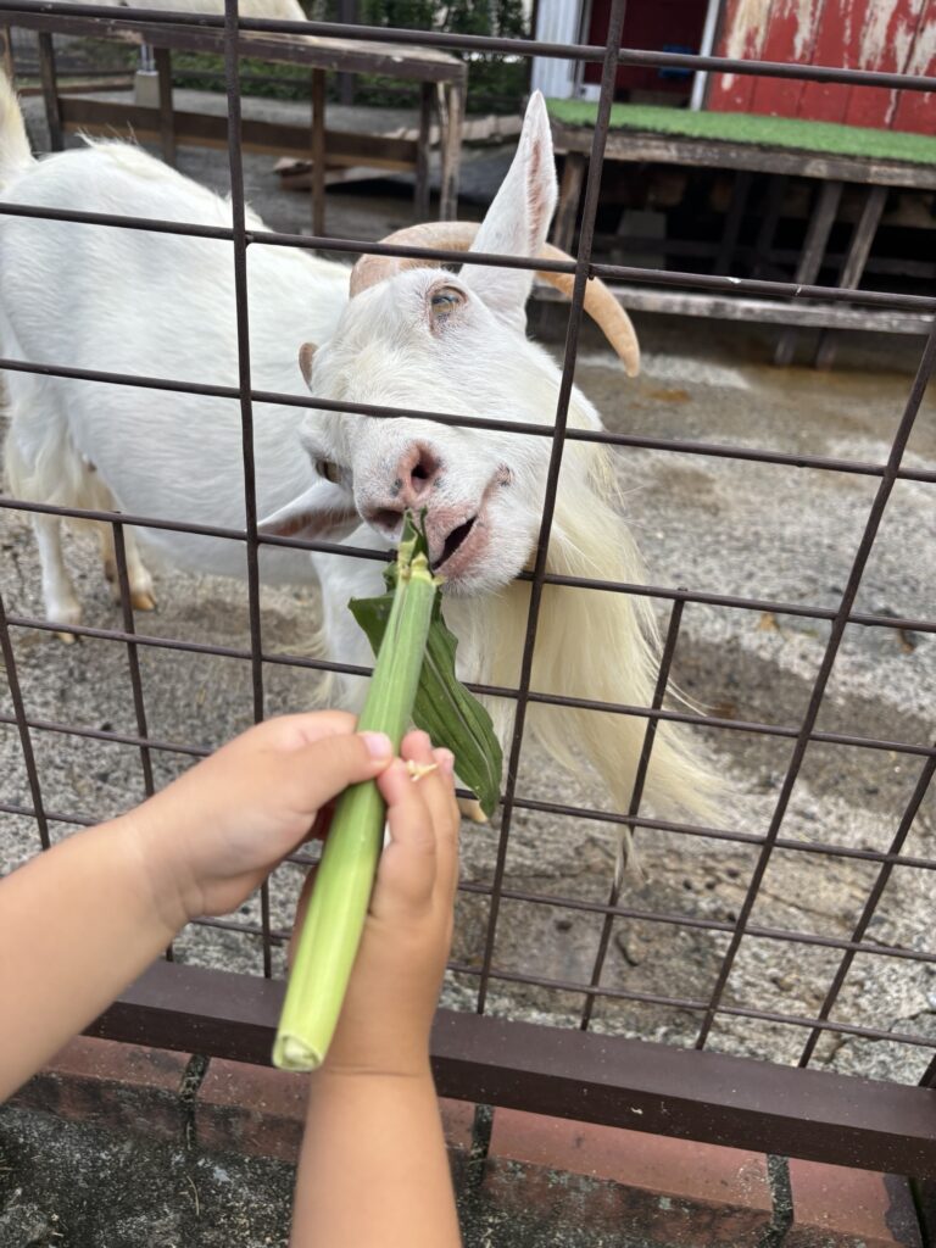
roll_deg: -6.4
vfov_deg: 67.3
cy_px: 624
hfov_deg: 53.1
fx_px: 937
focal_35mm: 26
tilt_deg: -32.0
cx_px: 468
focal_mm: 5.96
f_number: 1.6
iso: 50
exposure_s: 1/1616
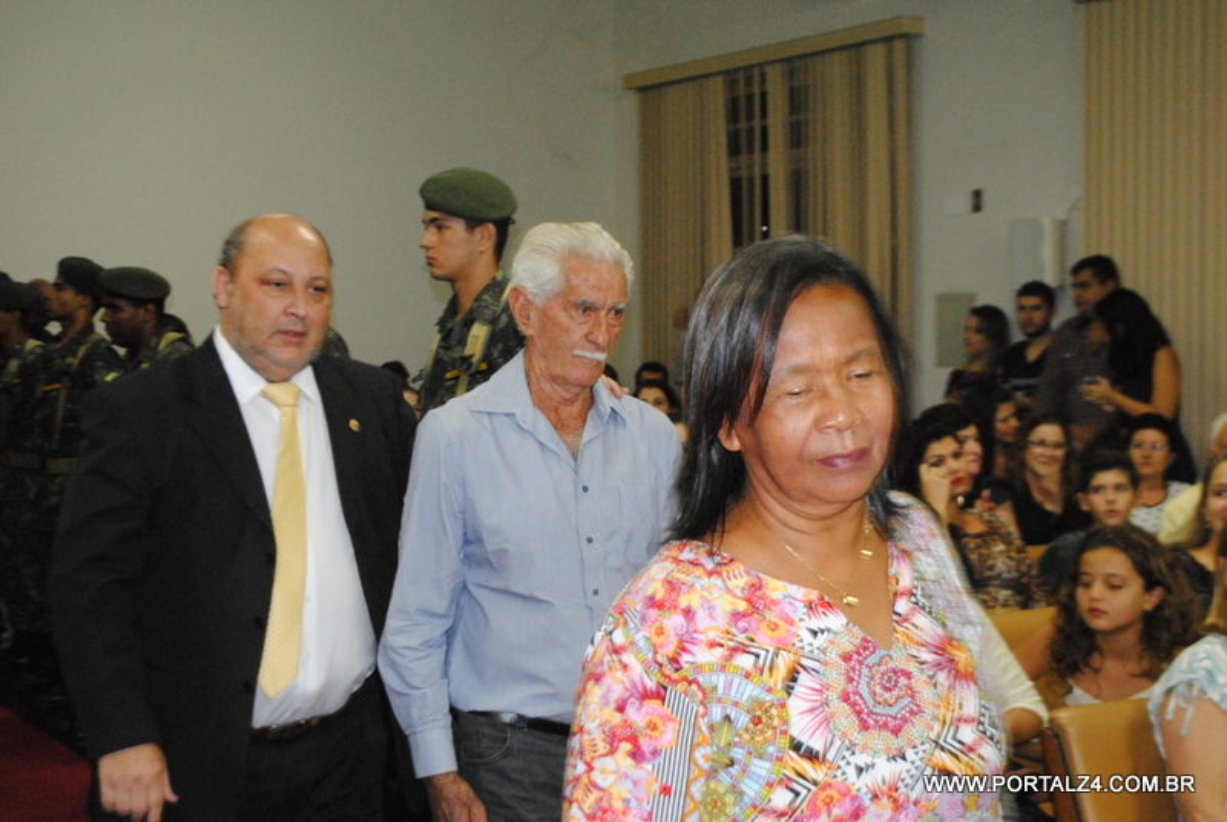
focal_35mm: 54
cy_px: 411
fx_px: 1843
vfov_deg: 25.1
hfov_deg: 36.8
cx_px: 614
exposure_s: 1/40
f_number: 5
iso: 1600
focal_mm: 36
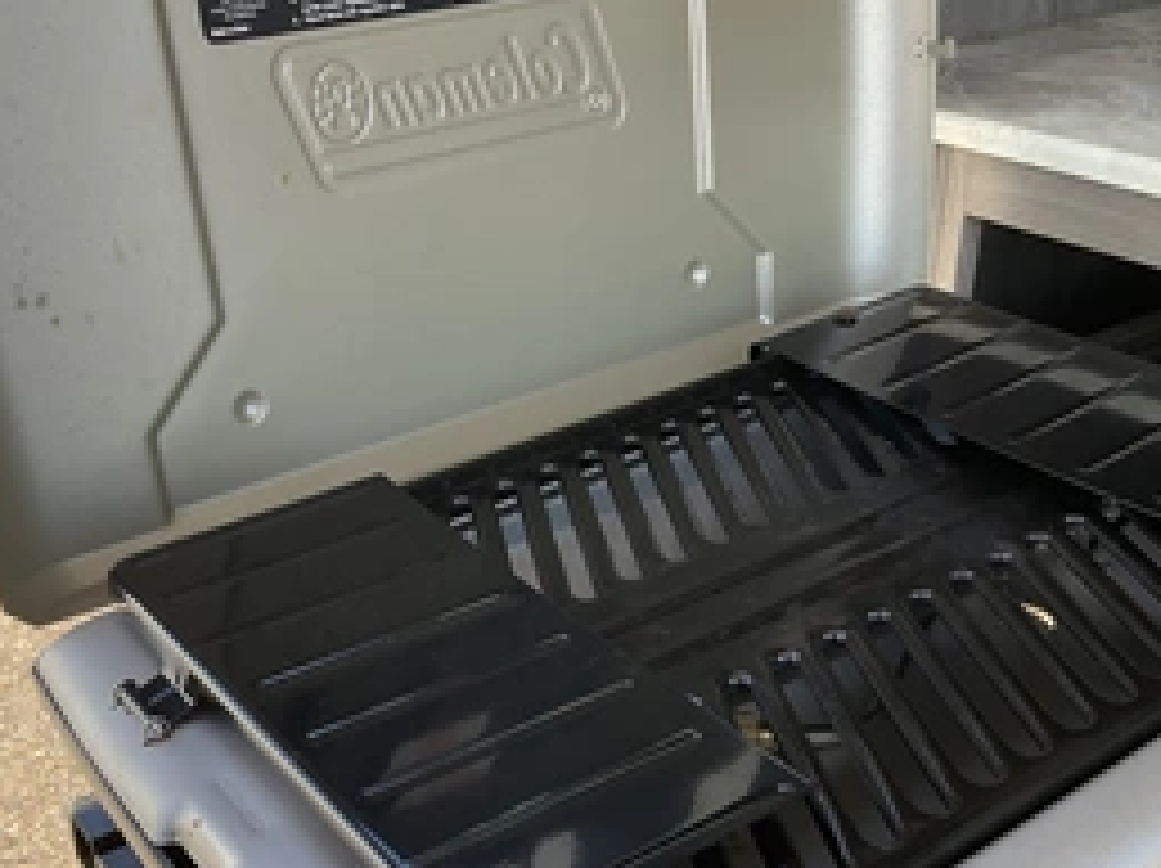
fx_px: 1508
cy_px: 513
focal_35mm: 45
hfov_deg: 41.8
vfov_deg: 32.1
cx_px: 446
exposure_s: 1/274
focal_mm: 3
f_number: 1.8
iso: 25
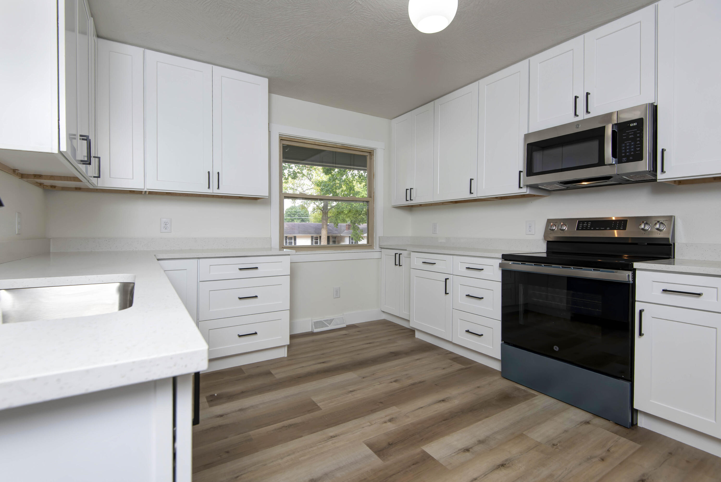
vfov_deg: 73.8
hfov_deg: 96.7
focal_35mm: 16
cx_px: 360
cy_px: 241
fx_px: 321
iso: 200
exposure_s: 1/45
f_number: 6.7
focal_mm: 16
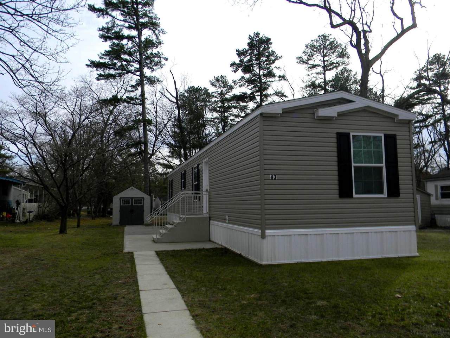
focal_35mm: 28
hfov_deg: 63.4
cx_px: 225
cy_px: 169
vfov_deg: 49.7
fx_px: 364
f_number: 7
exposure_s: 1/300
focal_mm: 5
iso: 80
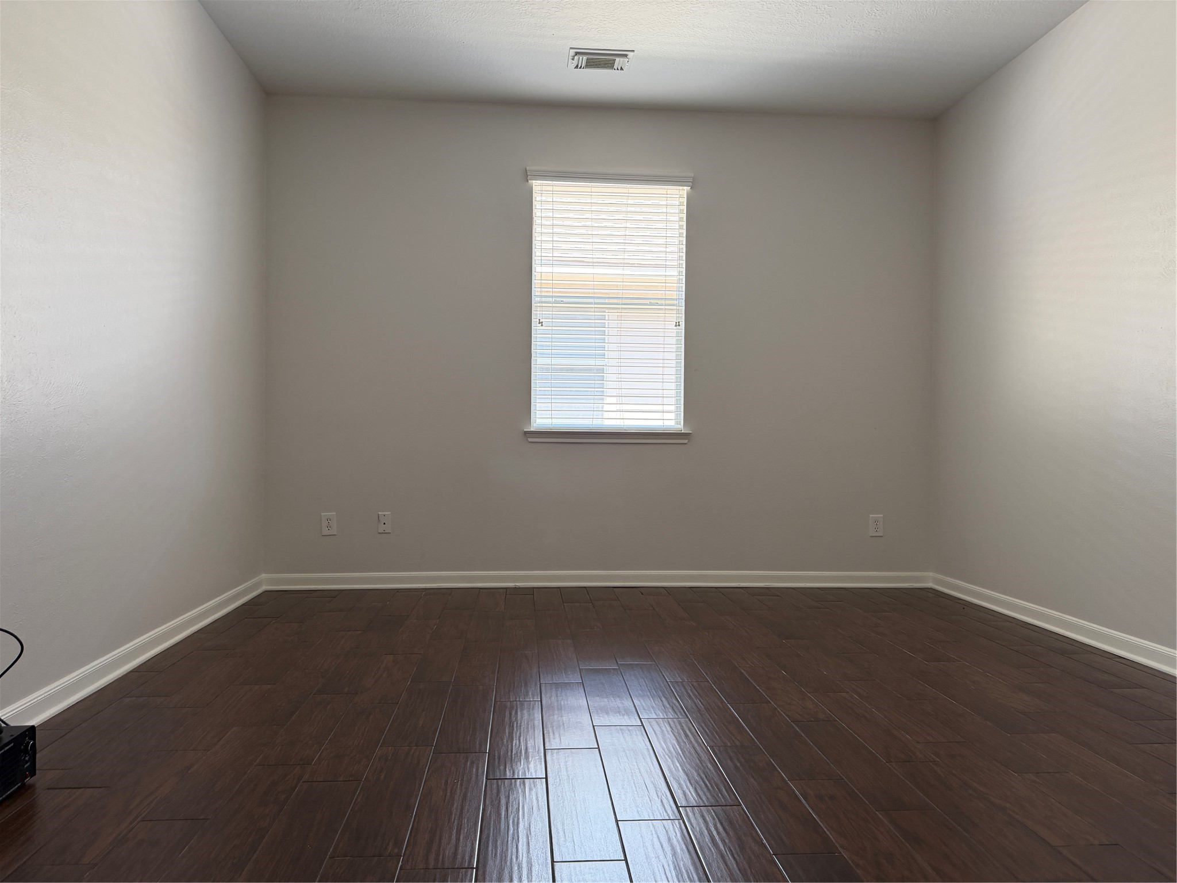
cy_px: 442
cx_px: 588
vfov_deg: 56.8
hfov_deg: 71.6
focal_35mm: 24
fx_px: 816
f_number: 1.78
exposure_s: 1/102
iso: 200
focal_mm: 6.76
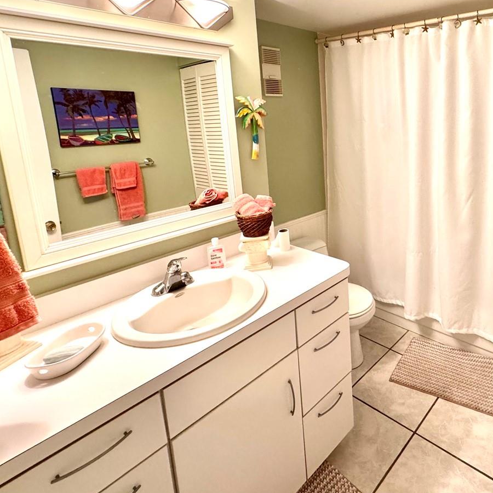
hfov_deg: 64.9
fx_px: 354
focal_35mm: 22
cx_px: 377
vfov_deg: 68.0
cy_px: 171
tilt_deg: -9.9
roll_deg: +1.4
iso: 250
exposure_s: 1/120
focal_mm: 2.22
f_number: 2.2
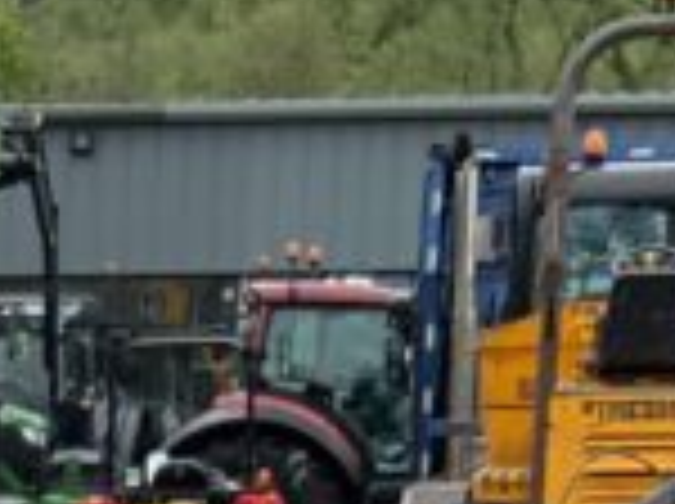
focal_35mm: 198
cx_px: -374
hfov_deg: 9.7
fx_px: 3855
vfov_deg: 6.8
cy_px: 1476
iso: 16
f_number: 1.8
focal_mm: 3
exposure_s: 1/482
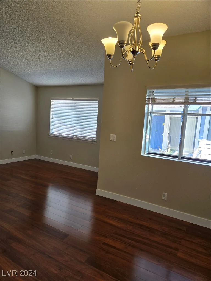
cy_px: 140
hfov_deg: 58.9
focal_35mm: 23
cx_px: 106
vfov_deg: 73.9
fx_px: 187
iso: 100
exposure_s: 1/120
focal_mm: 5.4
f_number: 1.8
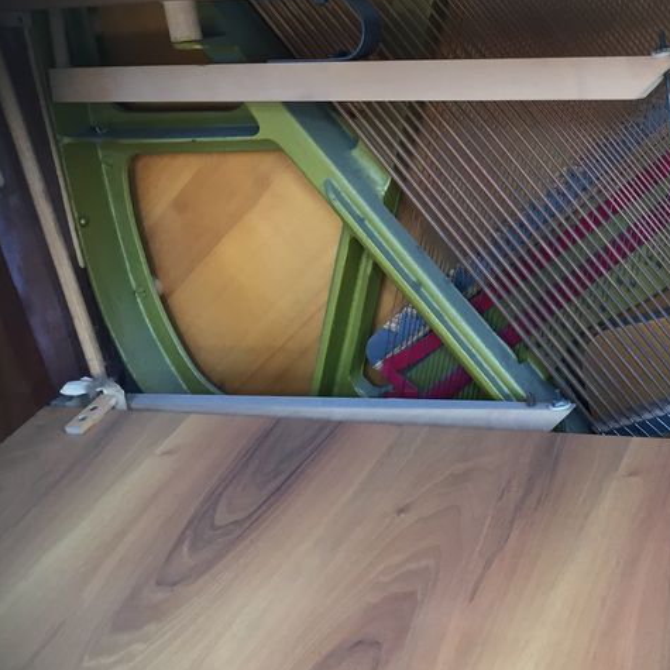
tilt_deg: -17.7
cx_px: 694
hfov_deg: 29.2
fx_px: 1182
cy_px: 278
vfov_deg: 31.6
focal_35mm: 54
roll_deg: +4.7
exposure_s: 1/33
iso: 40
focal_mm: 4.15
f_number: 2.2
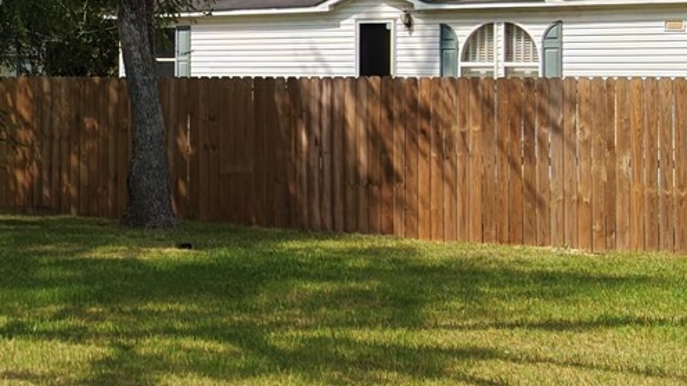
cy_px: 83
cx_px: -125
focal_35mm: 108
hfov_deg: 18.8
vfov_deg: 11.2
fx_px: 1967
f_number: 1.8
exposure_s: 1/160
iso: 200
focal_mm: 8.67
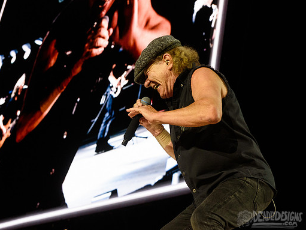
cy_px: 100
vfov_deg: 19.9
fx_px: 654
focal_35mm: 74
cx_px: 134
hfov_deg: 26.3
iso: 2500
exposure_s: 1/500
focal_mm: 60
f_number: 4
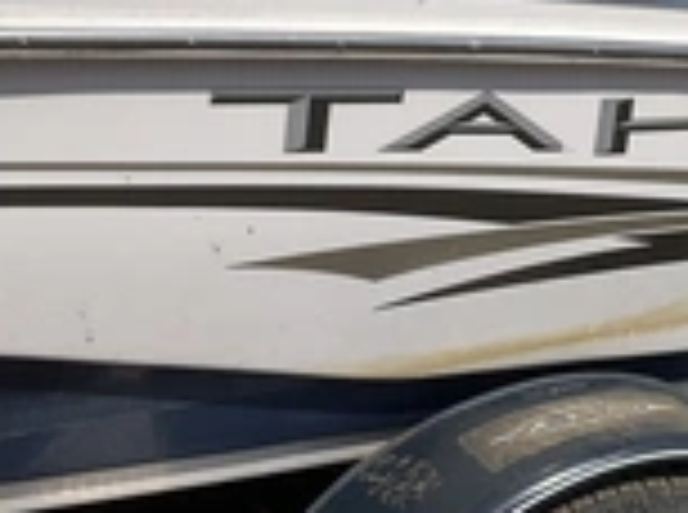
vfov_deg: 19.2
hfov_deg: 24.9
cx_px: 621
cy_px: 135
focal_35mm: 76
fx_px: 1507
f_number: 1.8
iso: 25
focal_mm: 3
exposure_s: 1/3125
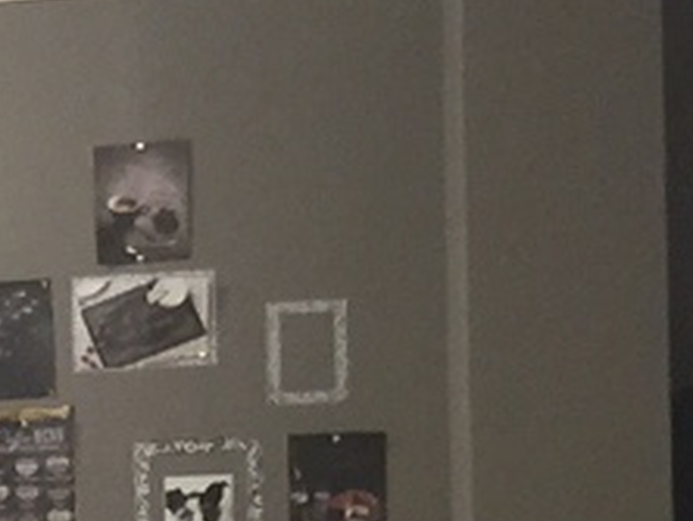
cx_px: -1536
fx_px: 4269
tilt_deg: +0.2
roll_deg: +1.8
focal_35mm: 213
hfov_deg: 7.8
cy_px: 777
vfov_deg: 6.9
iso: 64
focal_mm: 4.15
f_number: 2.2
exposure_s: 1/17
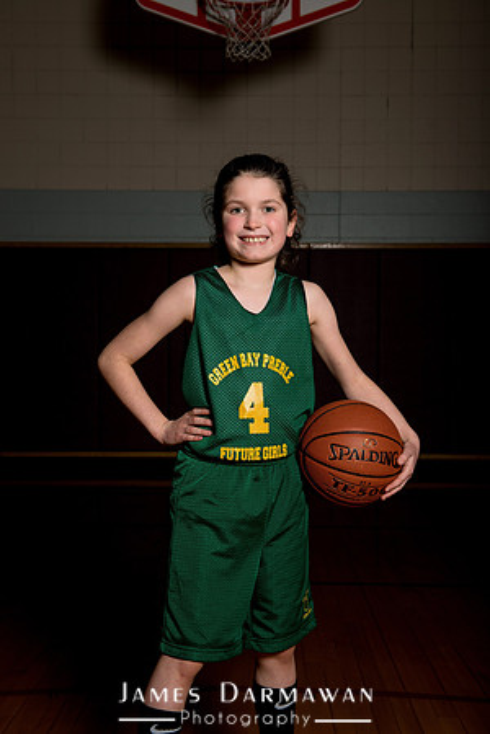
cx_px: 245
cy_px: 367
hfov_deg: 24.6
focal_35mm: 55
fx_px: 1123
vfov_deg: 36.2
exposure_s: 1/200
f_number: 8
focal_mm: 55
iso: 100
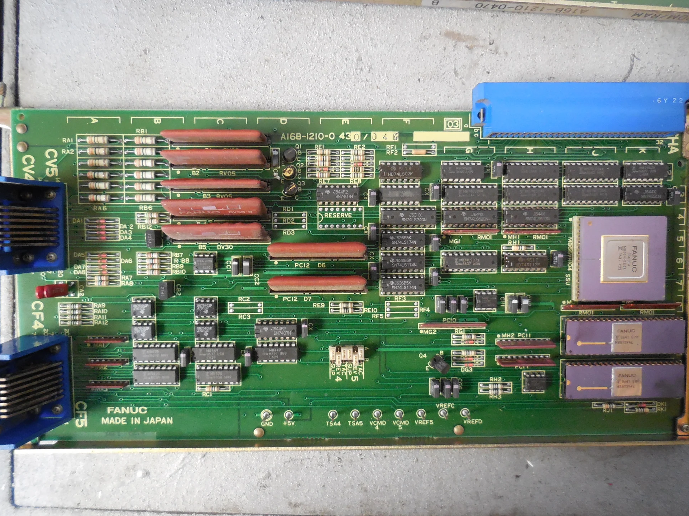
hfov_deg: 67.3
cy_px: 263
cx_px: 343
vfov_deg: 53.1
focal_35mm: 26
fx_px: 517
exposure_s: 1/60
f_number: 3.1
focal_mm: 4.5
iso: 800
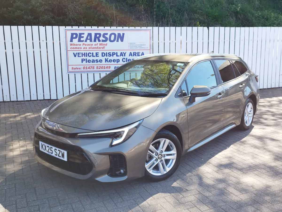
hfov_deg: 71.6
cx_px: 141
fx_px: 196
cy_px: 106
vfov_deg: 56.8
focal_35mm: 24
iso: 50
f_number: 1.89
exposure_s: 1/136
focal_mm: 5.89
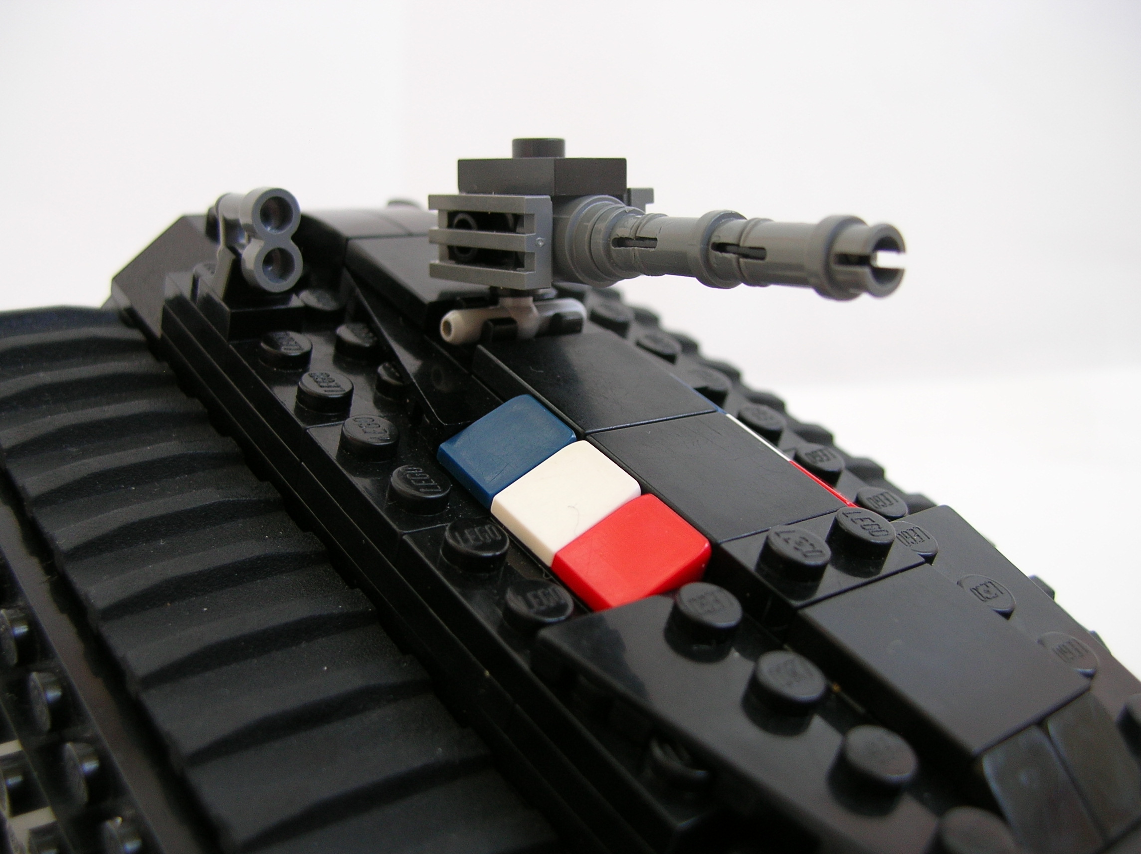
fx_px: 1186
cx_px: 570
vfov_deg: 39.6
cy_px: 427
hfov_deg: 51.4
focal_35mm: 36
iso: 50
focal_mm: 6
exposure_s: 1/10
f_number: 2.7
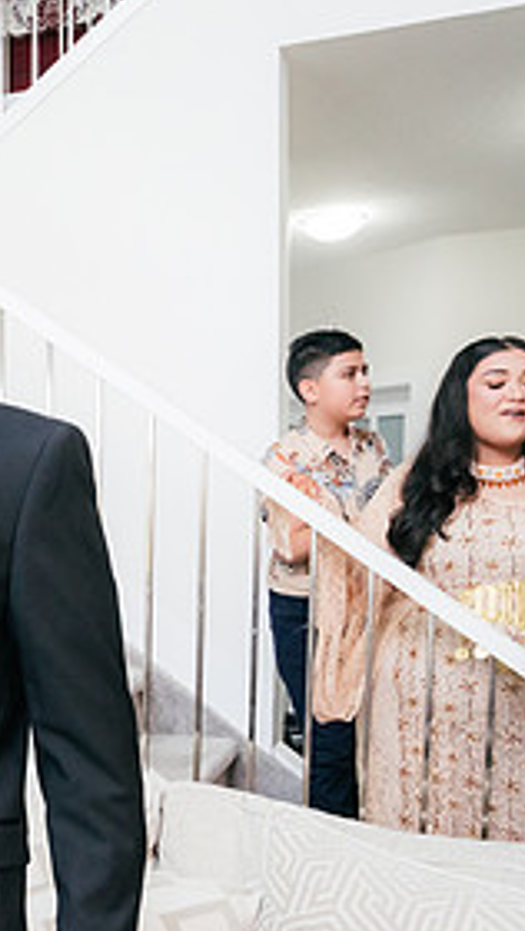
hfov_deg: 19.1
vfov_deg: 39.3
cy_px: 627
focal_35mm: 52
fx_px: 1284
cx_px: -339
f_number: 9
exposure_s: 1/160
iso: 6400
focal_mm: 24
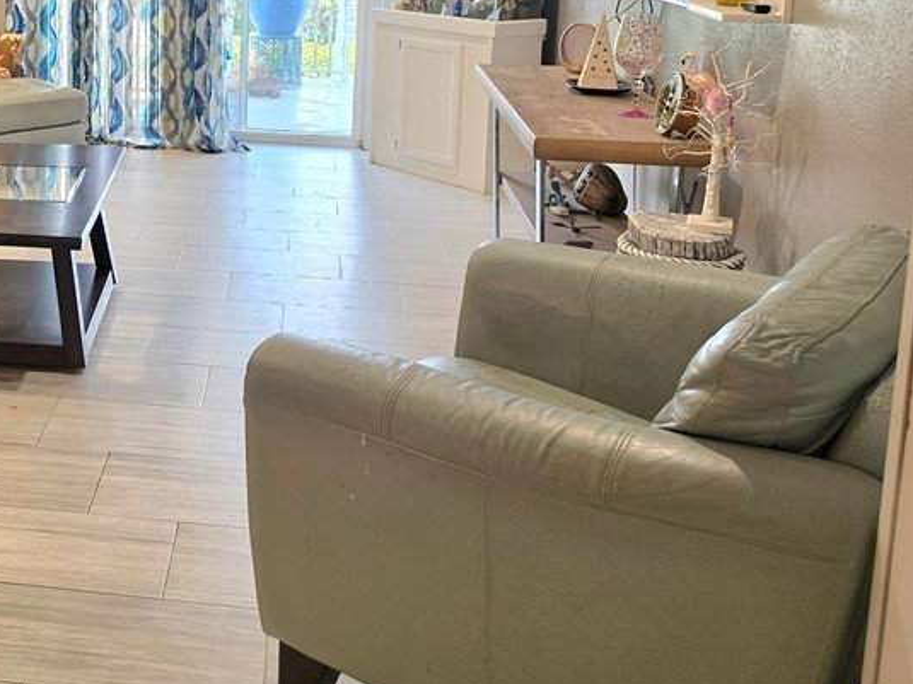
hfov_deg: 39.9
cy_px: 51
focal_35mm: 44
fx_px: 1160
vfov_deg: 31.1
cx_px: 99
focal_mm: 6.5
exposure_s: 1/120
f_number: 1.4
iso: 125
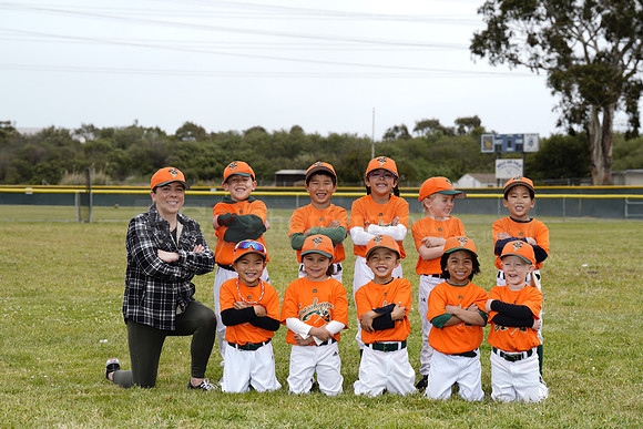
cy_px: 214
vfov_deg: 15.5
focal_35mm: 88
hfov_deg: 23.1
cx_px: 322
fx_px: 1572
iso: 50
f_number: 5.6
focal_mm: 88
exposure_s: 1/250
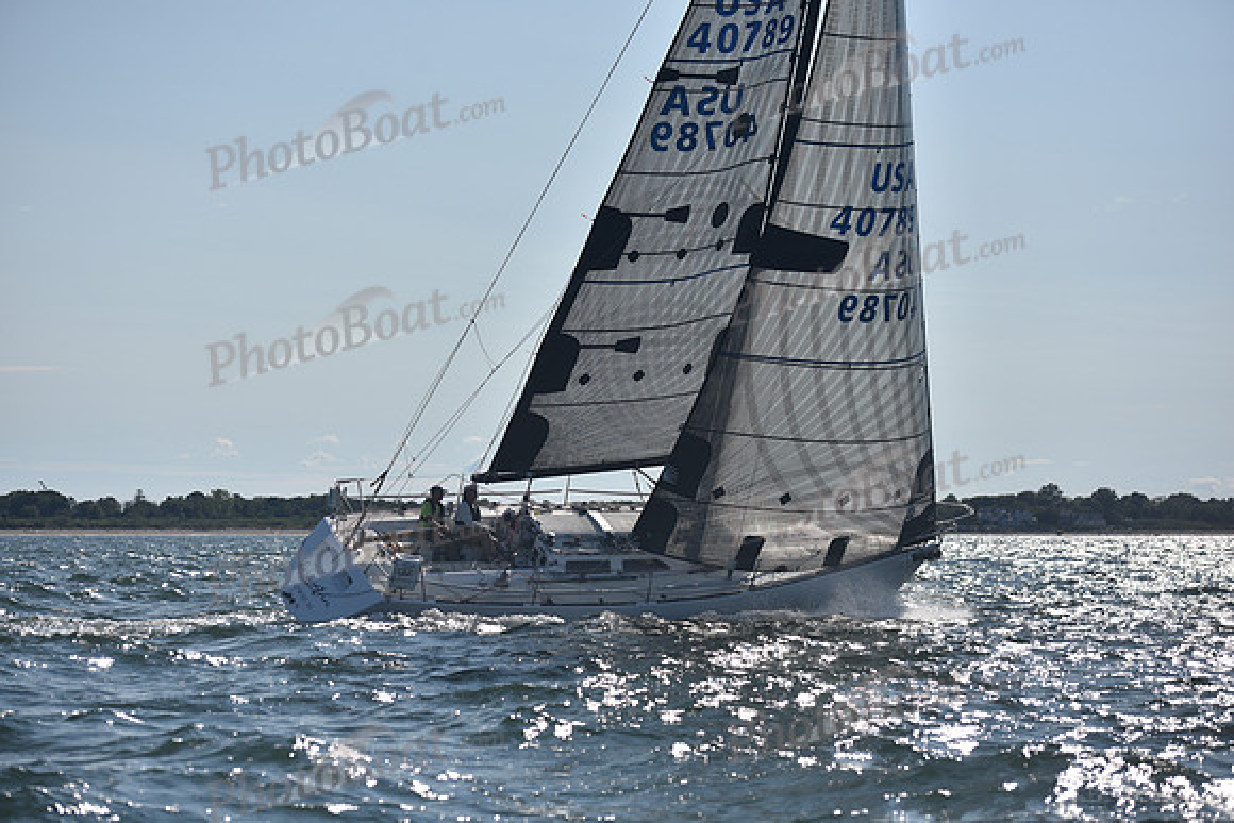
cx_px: 617
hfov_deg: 21.5
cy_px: 412
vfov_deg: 14.4
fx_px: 3257
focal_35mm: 95
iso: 250
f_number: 4
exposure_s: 1/4000
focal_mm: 95
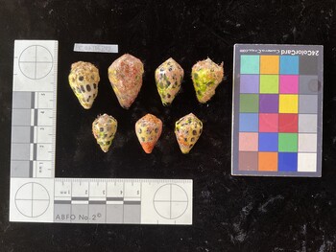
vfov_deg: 48.3
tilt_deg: -88.2
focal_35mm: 29
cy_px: 126
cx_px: 168
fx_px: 282
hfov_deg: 61.6
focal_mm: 3
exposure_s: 1/60
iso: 100
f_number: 1.8
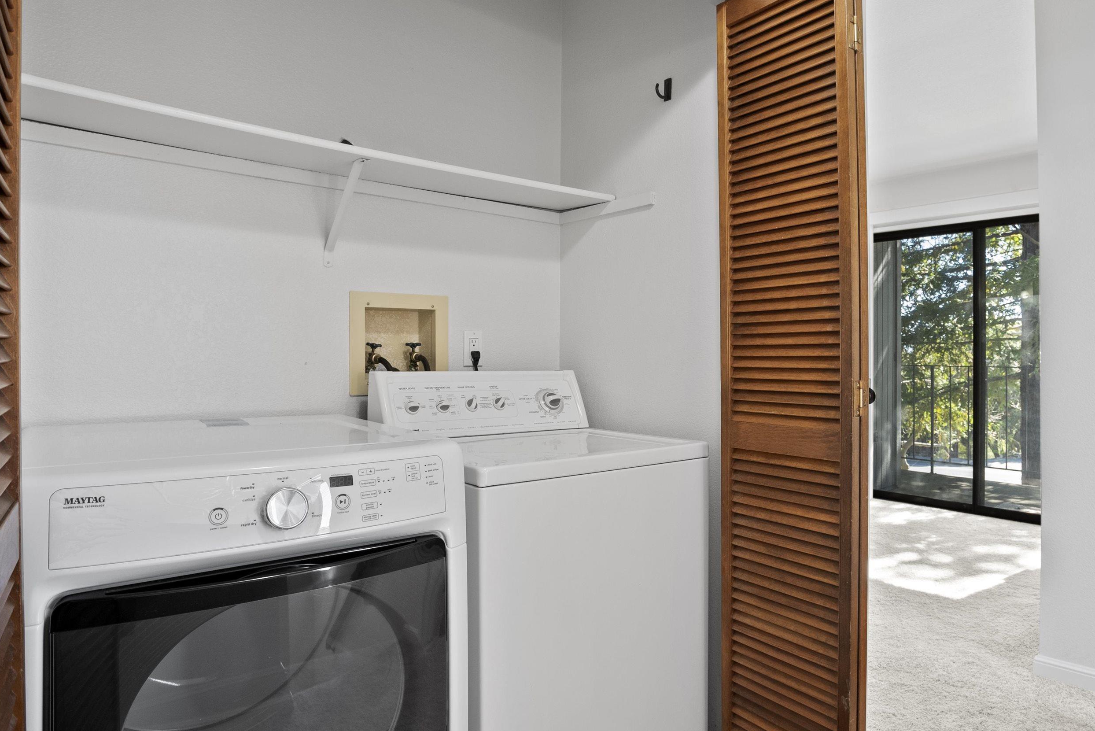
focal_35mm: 21
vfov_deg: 59.5
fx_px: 639
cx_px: 642
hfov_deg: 80.5
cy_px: 357
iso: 800
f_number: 9
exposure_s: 1/5
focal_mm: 17
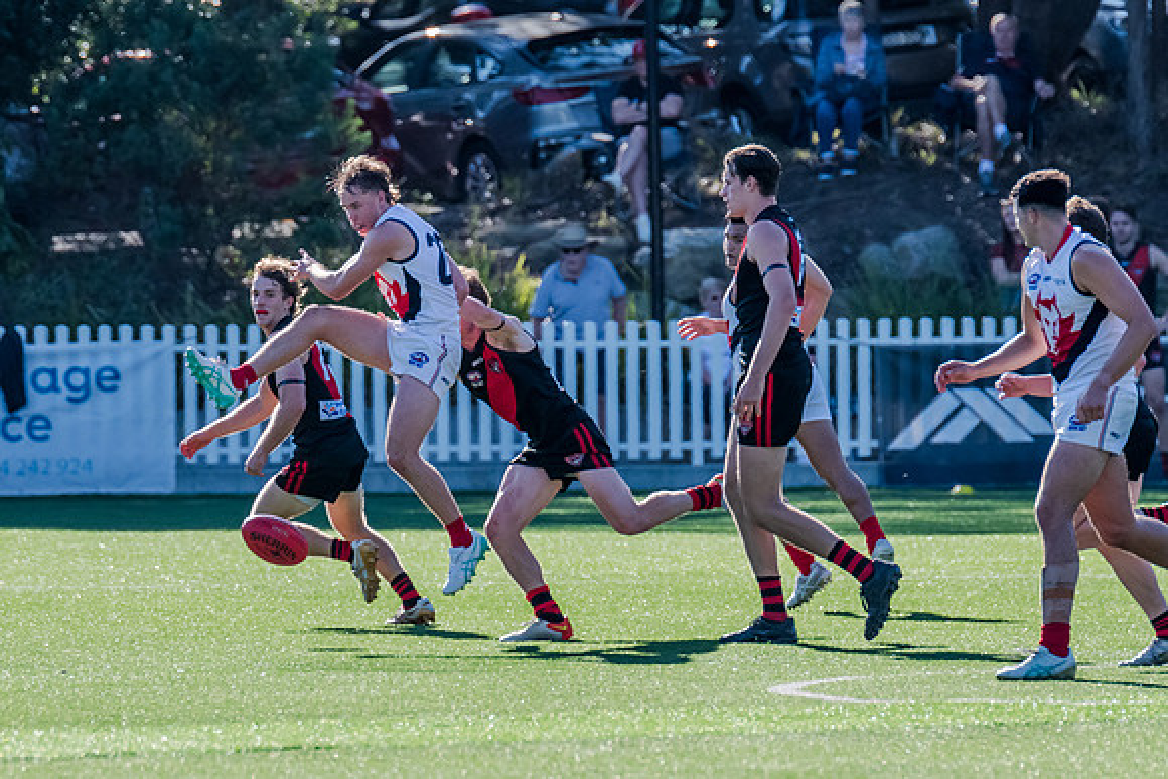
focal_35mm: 654
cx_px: 261
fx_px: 21224
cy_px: 473
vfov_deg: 2.1
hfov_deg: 3.2
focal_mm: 420
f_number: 7.1
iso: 800
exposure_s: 1/1600
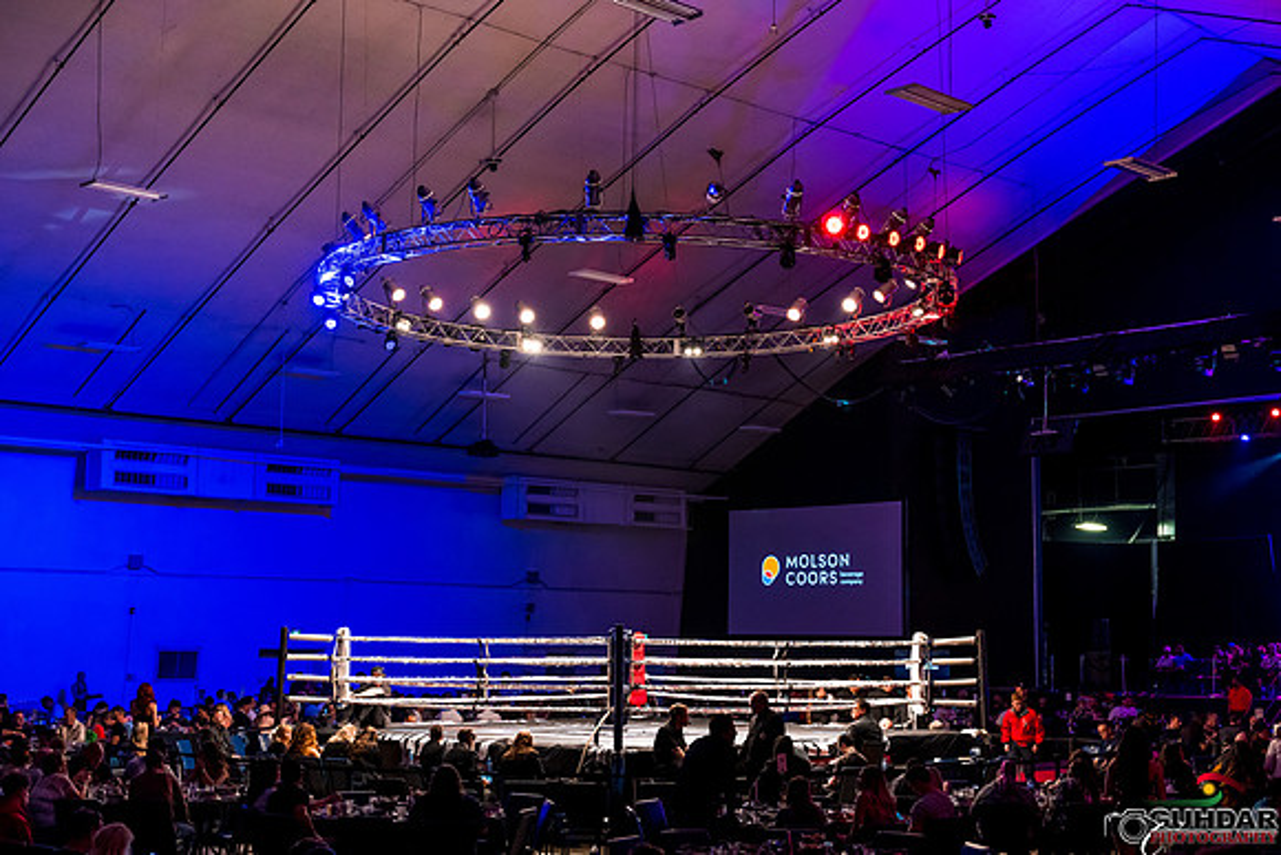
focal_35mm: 51
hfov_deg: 39.0
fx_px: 1807
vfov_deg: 26.6
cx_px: 640
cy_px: 428
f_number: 3.5
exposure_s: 1/160
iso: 4000
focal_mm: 48
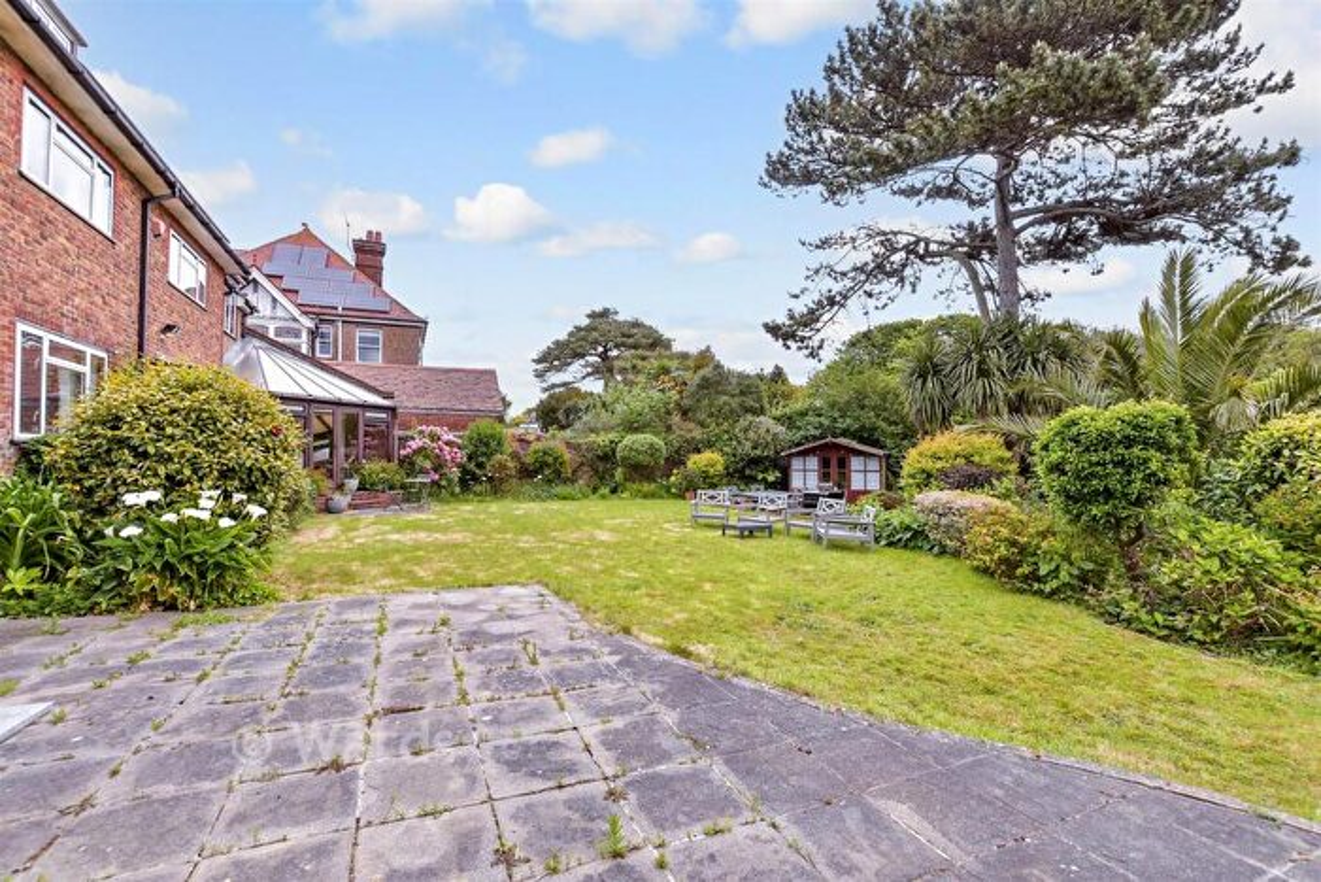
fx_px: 550
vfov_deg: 77.4
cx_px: 660
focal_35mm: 15
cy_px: 441
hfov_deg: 100.4
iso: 200
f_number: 8
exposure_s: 1/80
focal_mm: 10
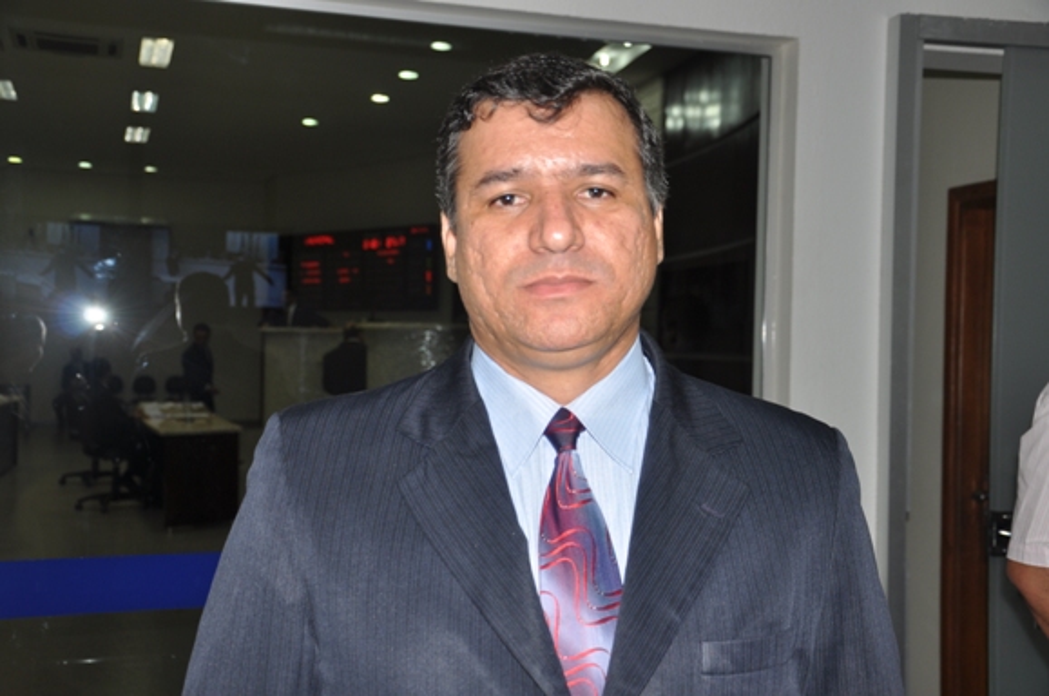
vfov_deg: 29.8
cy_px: 348
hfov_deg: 43.7
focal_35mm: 45
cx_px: 524
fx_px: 1309
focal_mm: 30
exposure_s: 1/80
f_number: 4.5
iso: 200
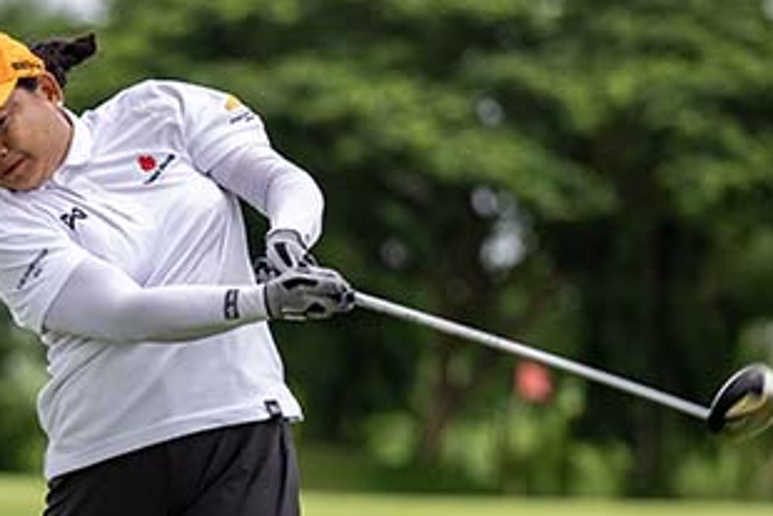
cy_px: 509
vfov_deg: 3.6
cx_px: -52
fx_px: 8313
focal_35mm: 387
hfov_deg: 5.3
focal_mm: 125
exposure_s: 1/2000
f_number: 2.8
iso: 900
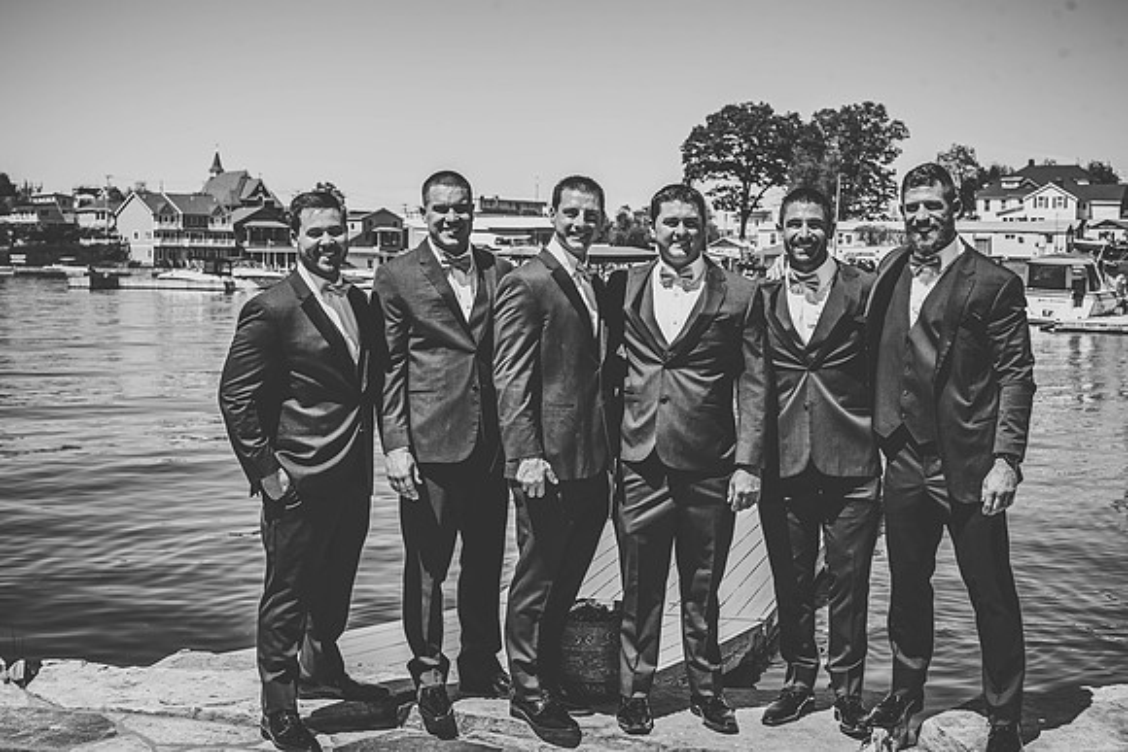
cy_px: 376
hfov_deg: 39.6
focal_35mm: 50
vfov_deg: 27.0
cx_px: 564
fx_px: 1567
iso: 125
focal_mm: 50
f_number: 7.1
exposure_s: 1/500
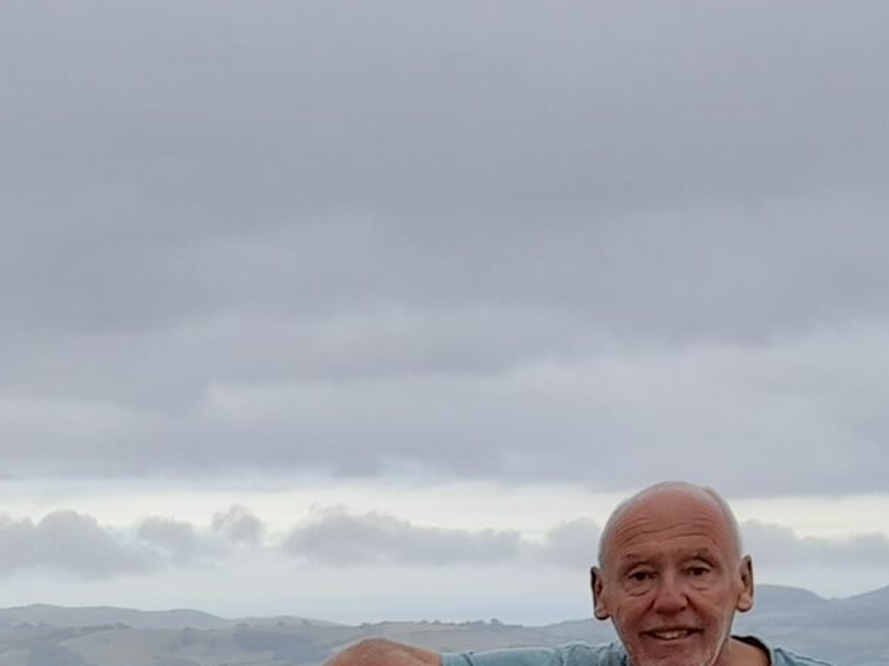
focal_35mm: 101
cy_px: 945
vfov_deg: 13.9
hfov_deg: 18.2
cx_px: -264
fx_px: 2593
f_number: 2
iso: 20
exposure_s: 1/427
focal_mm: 4.6
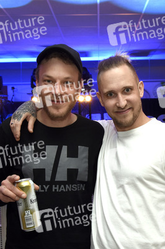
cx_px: 82
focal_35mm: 30
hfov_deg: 43.5
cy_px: 124
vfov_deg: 62.0
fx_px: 207
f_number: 5
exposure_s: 1/125
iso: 640
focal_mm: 20
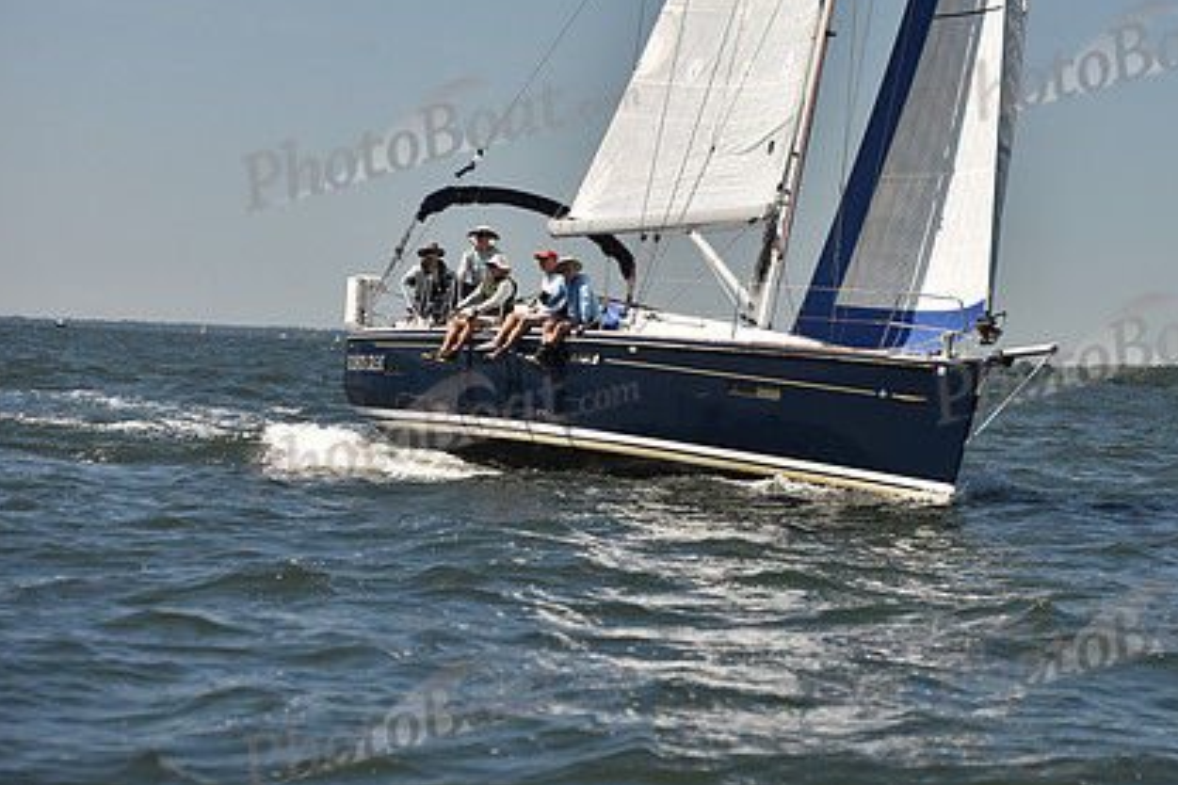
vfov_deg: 9.9
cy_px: 244
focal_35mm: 139
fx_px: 4548
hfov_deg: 14.7
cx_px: 788
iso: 250
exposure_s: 1/1250
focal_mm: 100
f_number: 4.5
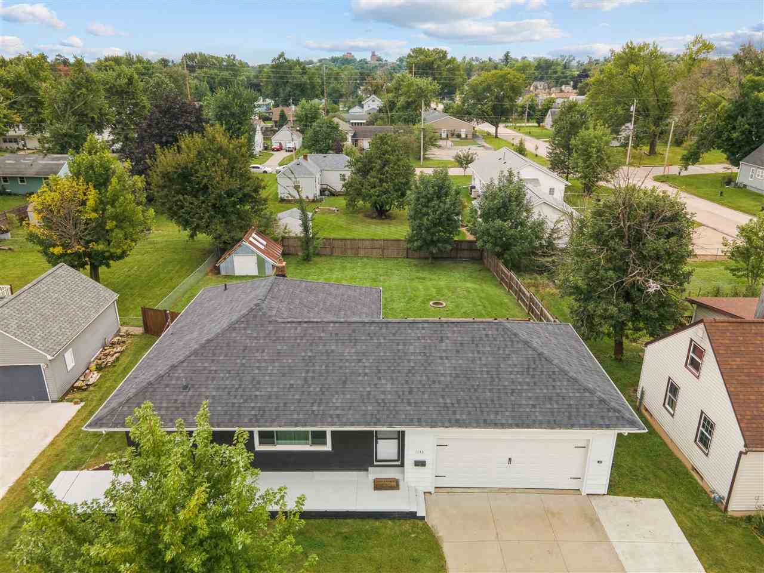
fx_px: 530
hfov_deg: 71.6
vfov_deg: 56.8
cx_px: 382
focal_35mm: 24
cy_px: 286
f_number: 2.8
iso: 100
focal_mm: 4.5
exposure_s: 1/120
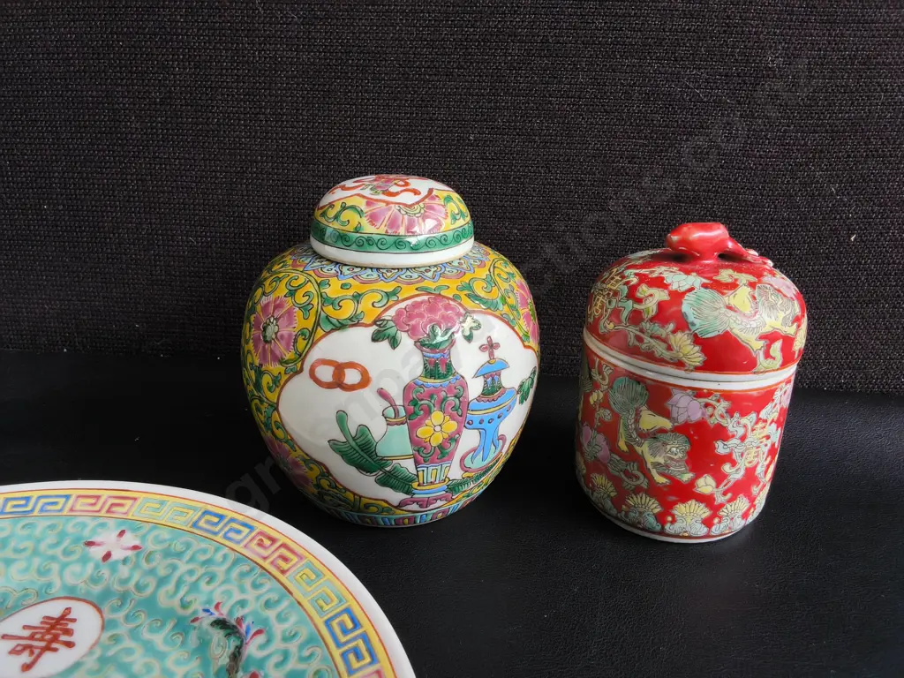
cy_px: 339
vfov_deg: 51.4
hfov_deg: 65.3
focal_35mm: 27
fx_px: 705
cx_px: 452
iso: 32
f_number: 2
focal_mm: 2.87
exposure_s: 1/100
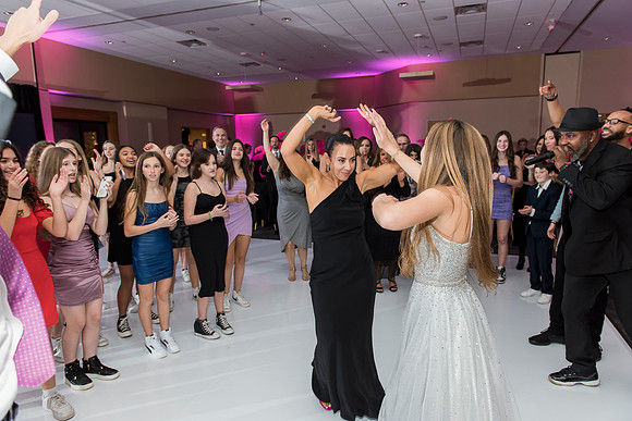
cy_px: 210
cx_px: 316
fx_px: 421
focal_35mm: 24
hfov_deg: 73.7
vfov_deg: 53.2
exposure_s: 1/100
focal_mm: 24
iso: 1250
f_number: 4
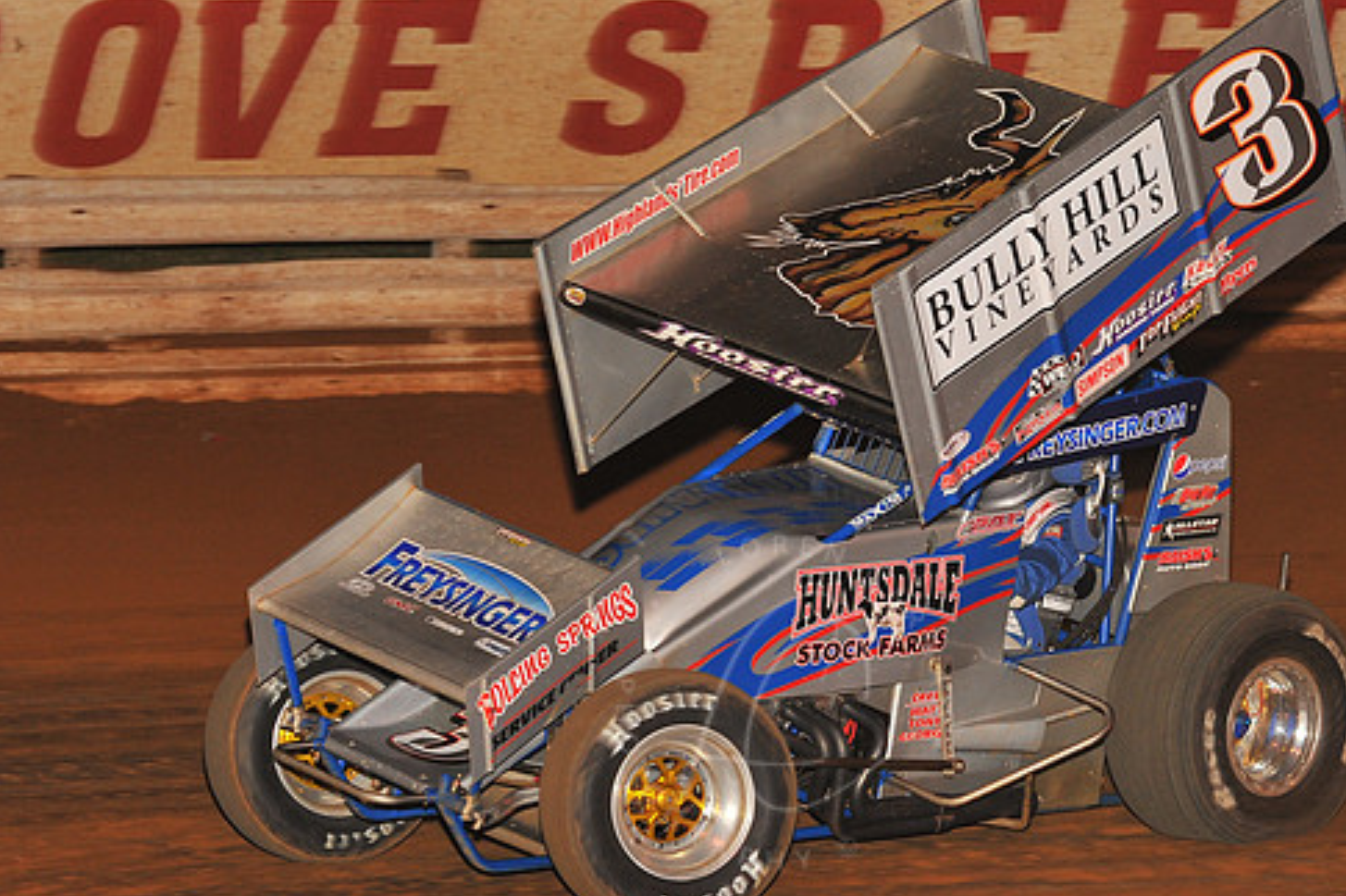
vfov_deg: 10.2
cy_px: 445
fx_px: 5008
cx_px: 780
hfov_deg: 15.3
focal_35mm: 134
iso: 1000
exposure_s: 1/320
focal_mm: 112
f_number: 6.3
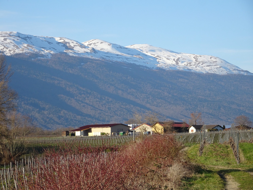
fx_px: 1191
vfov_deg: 9.1
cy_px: 95
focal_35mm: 163
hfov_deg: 12.1
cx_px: 126
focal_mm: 27.93
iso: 80
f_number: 5.6
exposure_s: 1/250
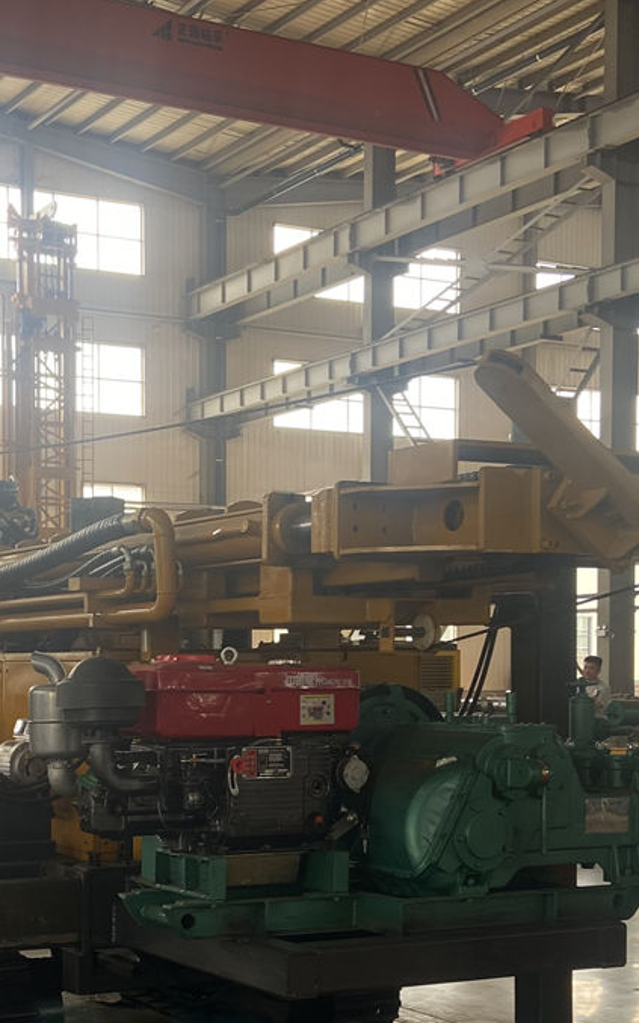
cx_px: 125
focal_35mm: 57
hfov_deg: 22.4
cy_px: 718
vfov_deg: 35.2
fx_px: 1589
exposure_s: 1/121
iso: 40
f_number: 1.8
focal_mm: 4.25
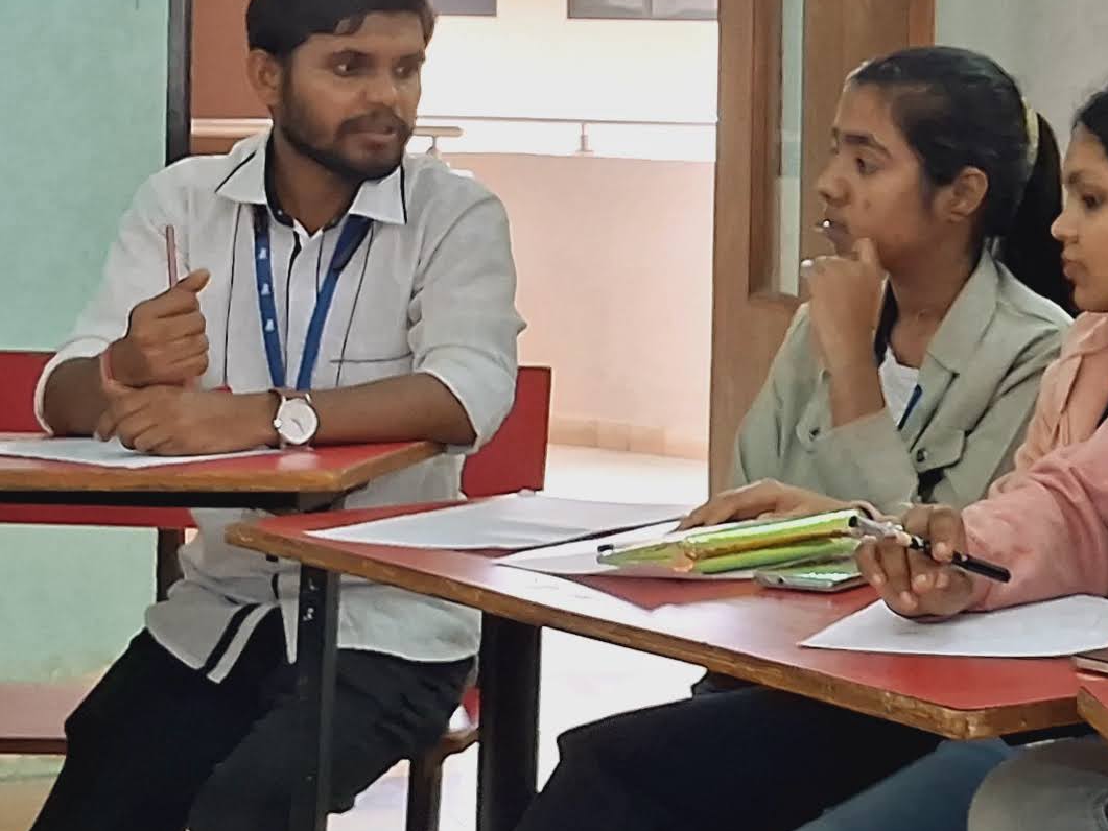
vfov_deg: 14.7
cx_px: 1294
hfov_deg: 18.7
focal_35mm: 100
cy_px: 186
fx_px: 3201
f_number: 1.8
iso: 320
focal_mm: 3.98
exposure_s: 1/50
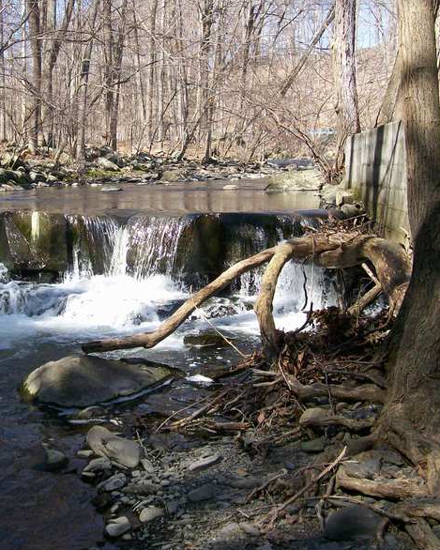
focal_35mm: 48
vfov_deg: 38.8
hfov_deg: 31.0
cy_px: 280
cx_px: 118
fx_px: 781
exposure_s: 1/801
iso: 160
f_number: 2.7
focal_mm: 6
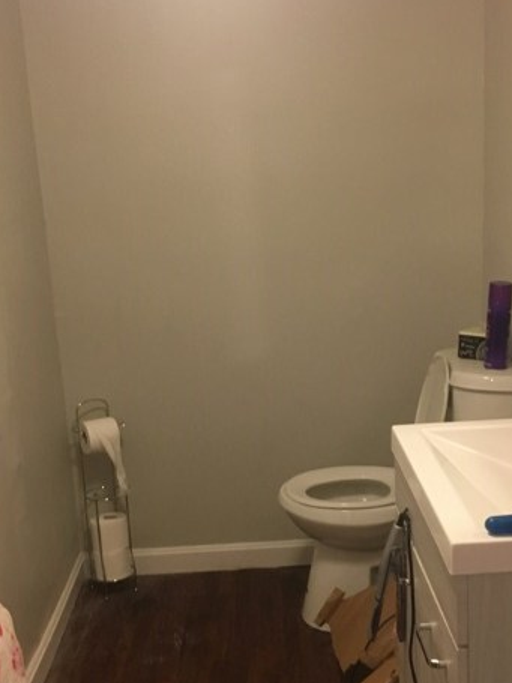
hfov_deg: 29.6
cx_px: 306
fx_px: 967
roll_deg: +2.4
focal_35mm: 49
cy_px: 405
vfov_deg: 38.8
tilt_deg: -13.2
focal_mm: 4.15
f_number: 2.2
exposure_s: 1/15
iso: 200
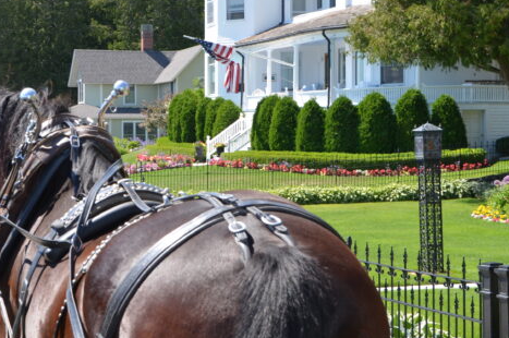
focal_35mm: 92
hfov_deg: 21.9
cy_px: 135
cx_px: 112
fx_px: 1299
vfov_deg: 14.8
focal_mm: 28
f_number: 7.1
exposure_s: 1/200
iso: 100
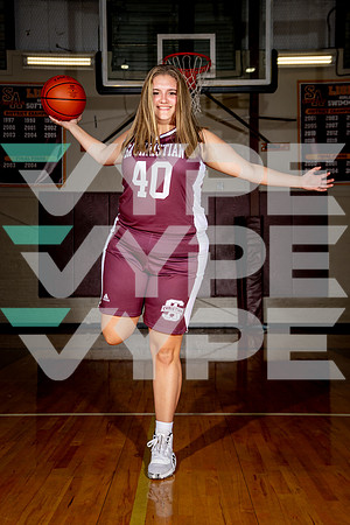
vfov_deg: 44.5
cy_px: 262
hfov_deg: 30.5
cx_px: 175
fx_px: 642
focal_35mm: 44
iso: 100
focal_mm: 44
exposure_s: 1/250
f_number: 6.3
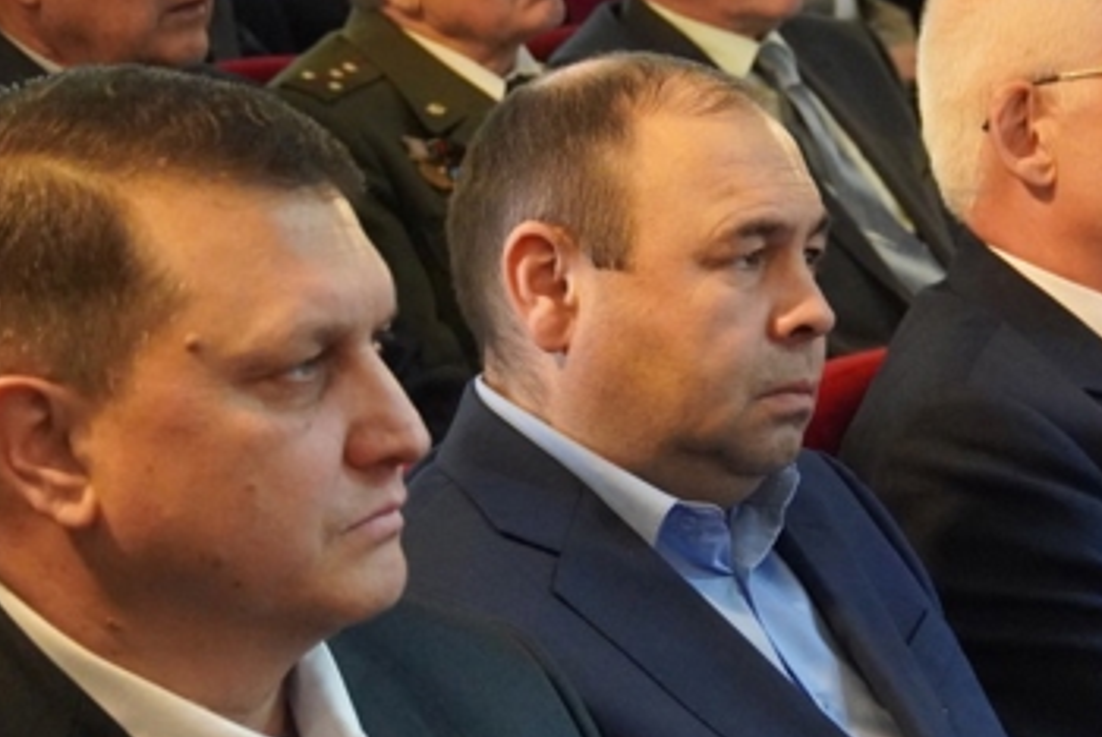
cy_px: 431
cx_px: 782
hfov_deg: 16.7
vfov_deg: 11.3
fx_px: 3738
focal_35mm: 122
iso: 6400
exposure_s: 1/15
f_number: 4.5
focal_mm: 38
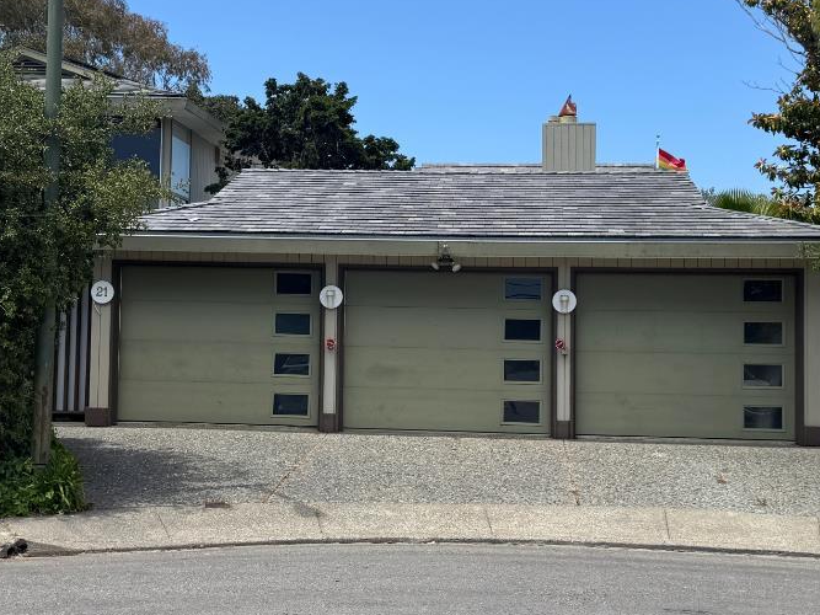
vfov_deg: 27.0
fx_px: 1279
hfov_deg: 35.5
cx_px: 396
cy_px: 290
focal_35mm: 54
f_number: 1.78
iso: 80
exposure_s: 1/4049
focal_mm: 6.76
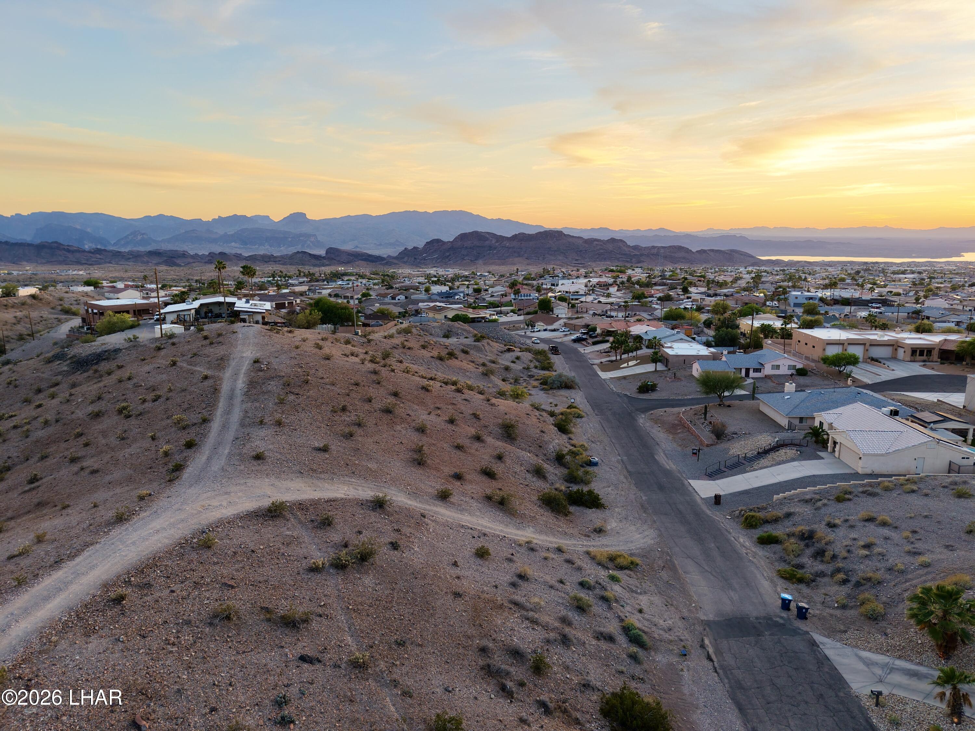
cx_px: 488
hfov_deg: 71.6
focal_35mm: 24
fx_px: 676
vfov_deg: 56.8
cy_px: 366
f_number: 1.8
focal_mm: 8.67
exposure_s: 1/250
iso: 400
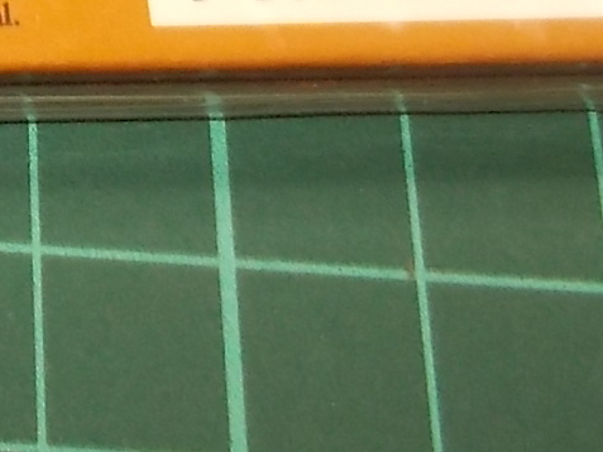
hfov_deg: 12.9
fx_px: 2405
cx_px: -493
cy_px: -596
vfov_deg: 9.6
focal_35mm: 138
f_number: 3.3
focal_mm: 4.1
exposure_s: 1/30
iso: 160
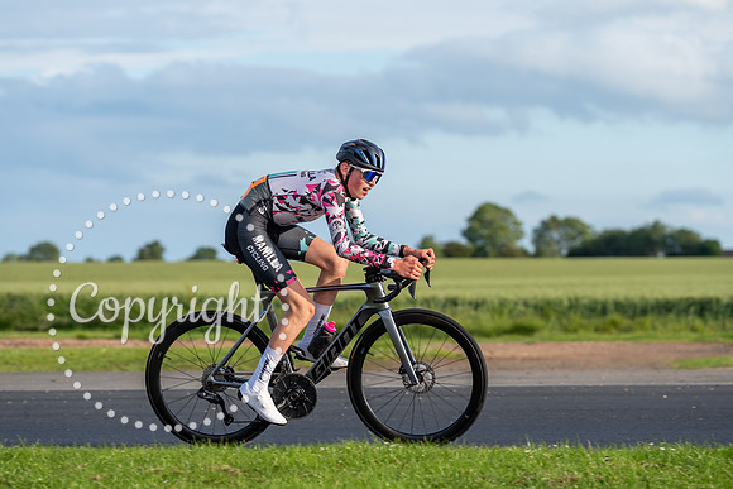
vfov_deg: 8.3
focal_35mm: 166
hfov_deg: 12.4
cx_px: 366
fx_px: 3372
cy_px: 244
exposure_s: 1/800
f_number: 5
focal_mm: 159
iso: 200
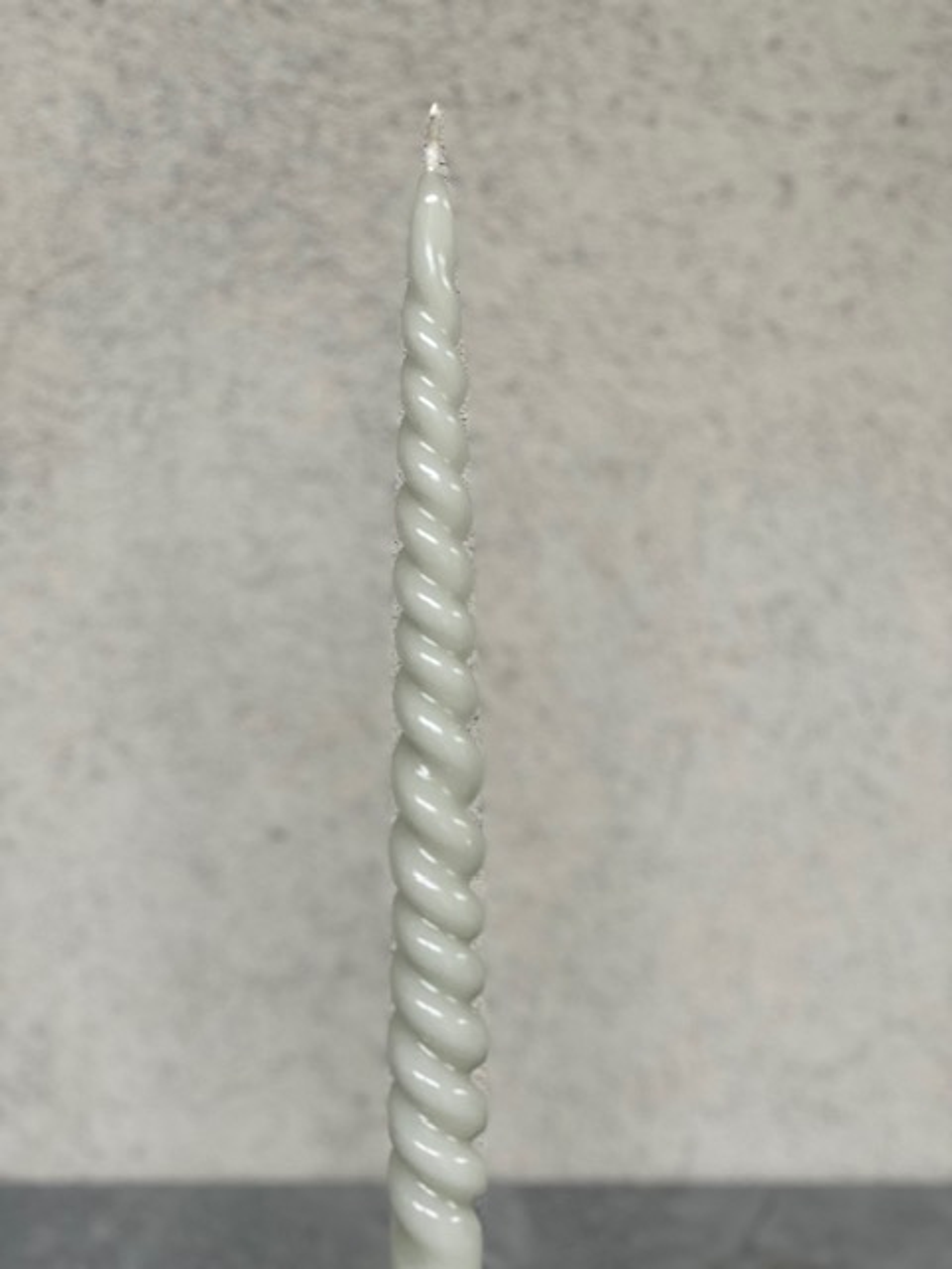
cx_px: 476
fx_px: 1907
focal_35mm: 52
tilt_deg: -12.4
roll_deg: -1.2
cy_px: 634
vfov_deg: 36.8
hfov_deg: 28.0
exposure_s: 1/122
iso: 250
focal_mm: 6
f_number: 2
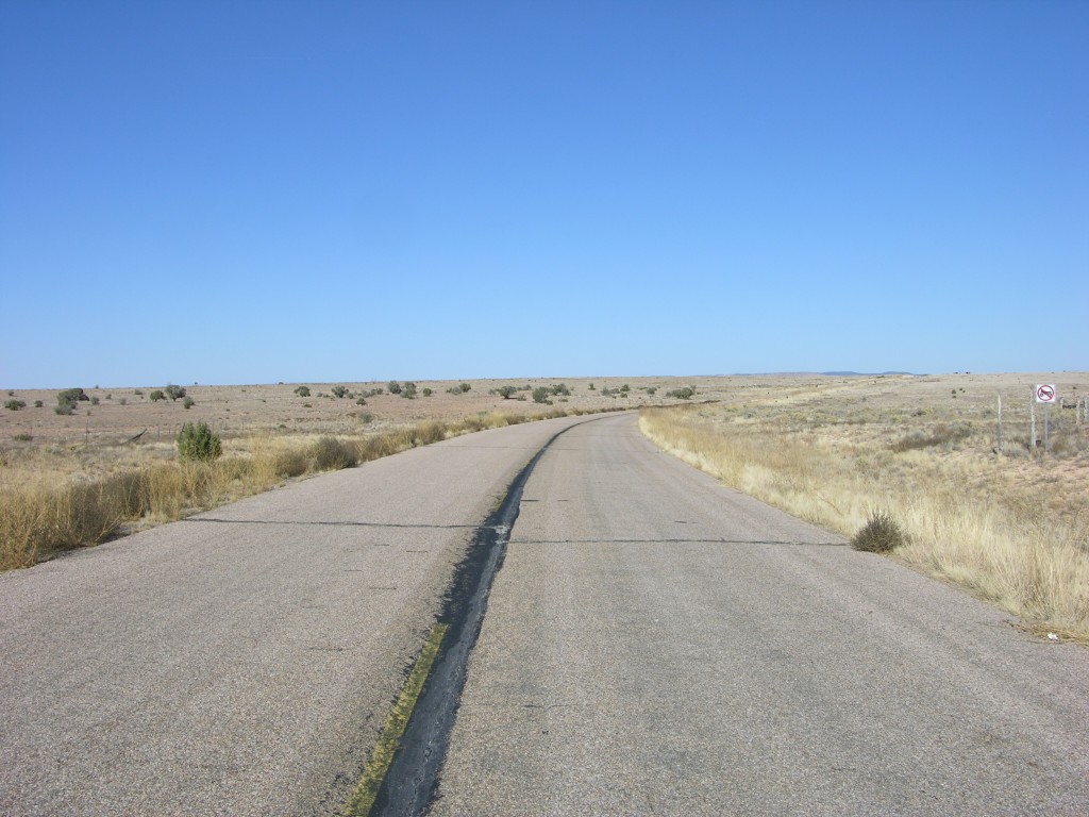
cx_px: 544
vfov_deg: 40.7
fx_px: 1101
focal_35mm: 35
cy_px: 408
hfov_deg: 52.6
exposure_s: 1/223
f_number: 7.1
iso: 50
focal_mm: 8.9
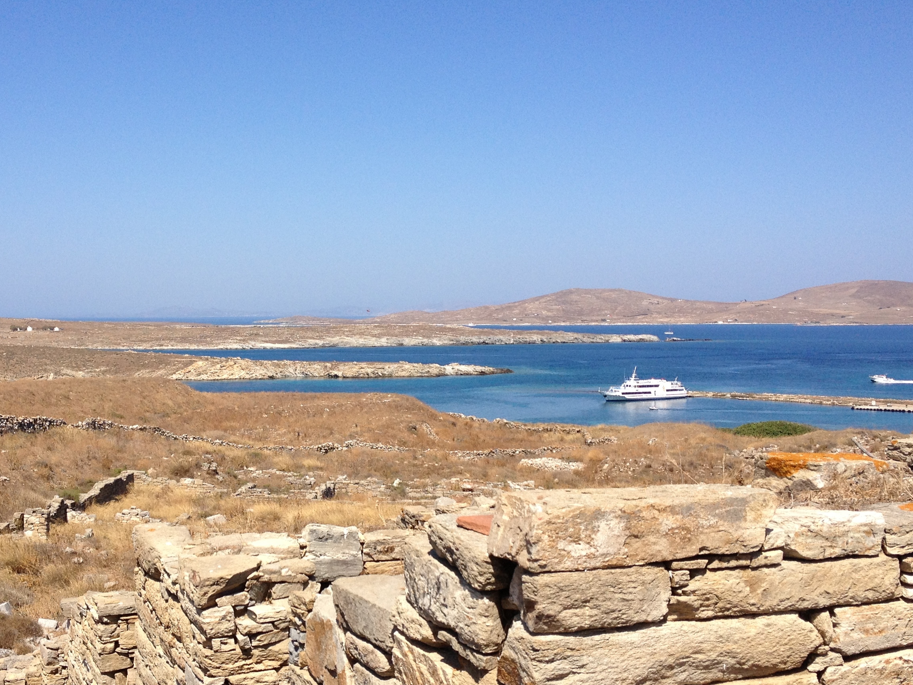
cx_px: 336
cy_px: 377
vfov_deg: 29.1
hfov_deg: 37.9
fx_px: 1319
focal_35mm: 50
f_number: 2.4
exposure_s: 1/2123
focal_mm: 4.28
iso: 50
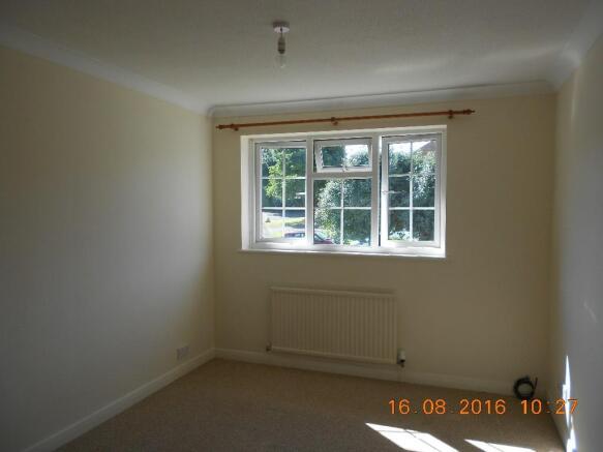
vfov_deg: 53.0
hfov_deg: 67.3
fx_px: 453
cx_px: 302
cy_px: 226
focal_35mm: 26
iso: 80
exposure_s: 1/160
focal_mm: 4.6
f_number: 3.2
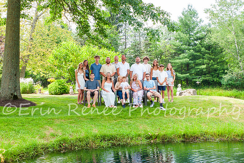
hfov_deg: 35.0
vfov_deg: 23.7
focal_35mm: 57
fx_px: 386
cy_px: 69
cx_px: 136
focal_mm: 46
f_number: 14
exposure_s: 1/100
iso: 800
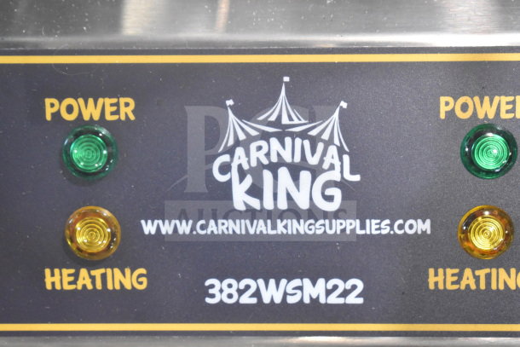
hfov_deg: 24.6
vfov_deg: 16.6
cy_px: 174
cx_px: 260
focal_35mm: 82
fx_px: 1192
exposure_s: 1/160
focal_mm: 55
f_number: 7.1
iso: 6400
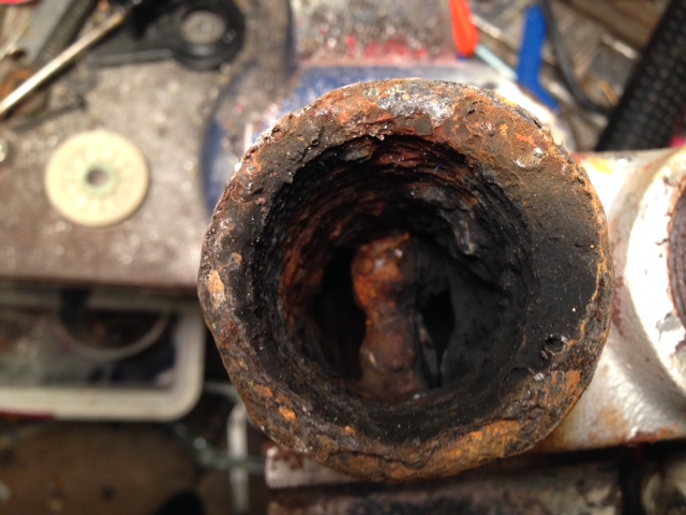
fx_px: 654
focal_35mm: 33
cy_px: 258
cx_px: 343
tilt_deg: -77.8
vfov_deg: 42.9
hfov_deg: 55.4
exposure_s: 1/20
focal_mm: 4.12
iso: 125
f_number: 2.4
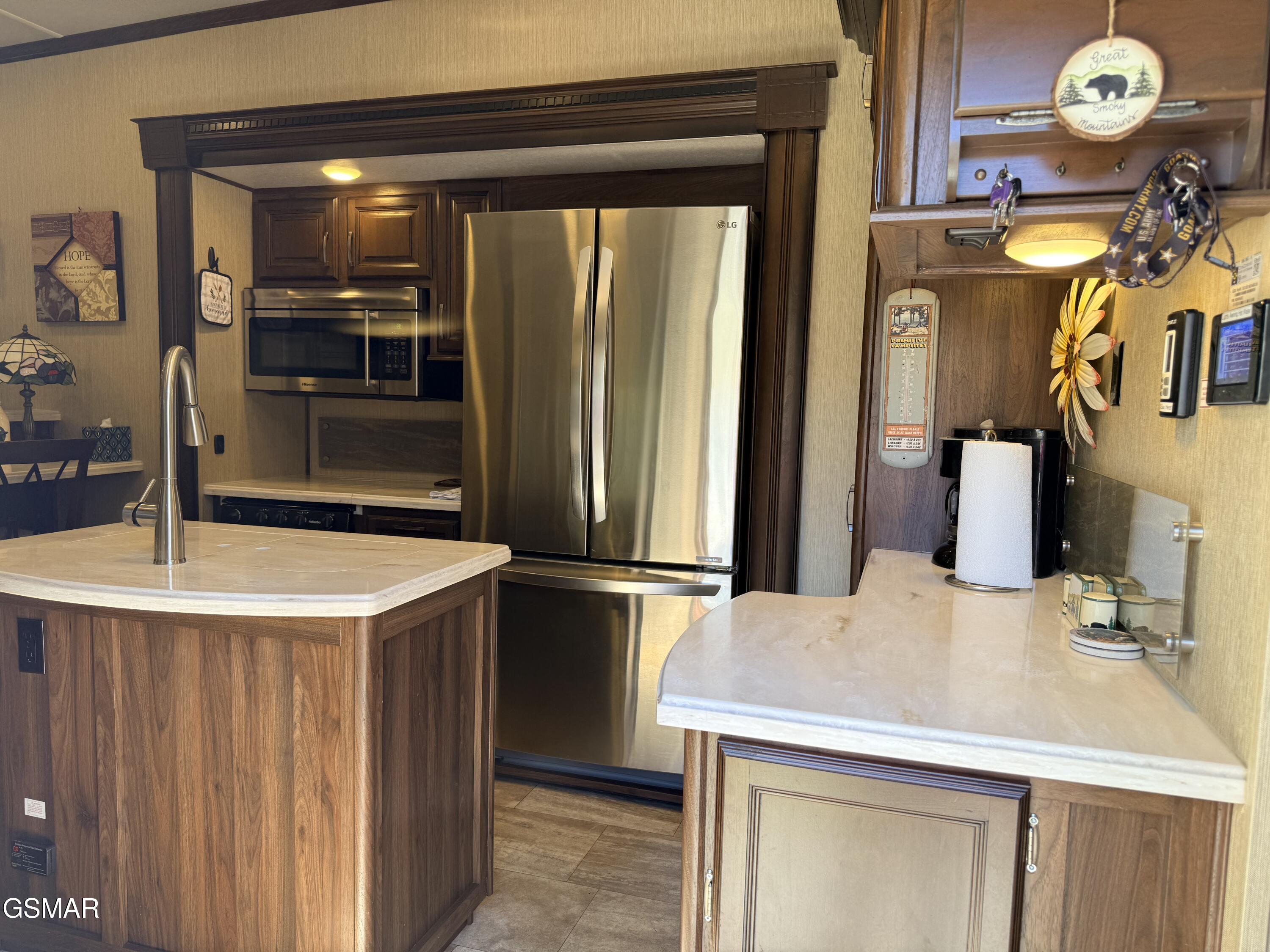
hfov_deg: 71.6
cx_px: 635
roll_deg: -0.7
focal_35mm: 24
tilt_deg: -4.3
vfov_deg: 56.8
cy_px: 476
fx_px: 881
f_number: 1.78
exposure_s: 1/150
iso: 80
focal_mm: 6.76
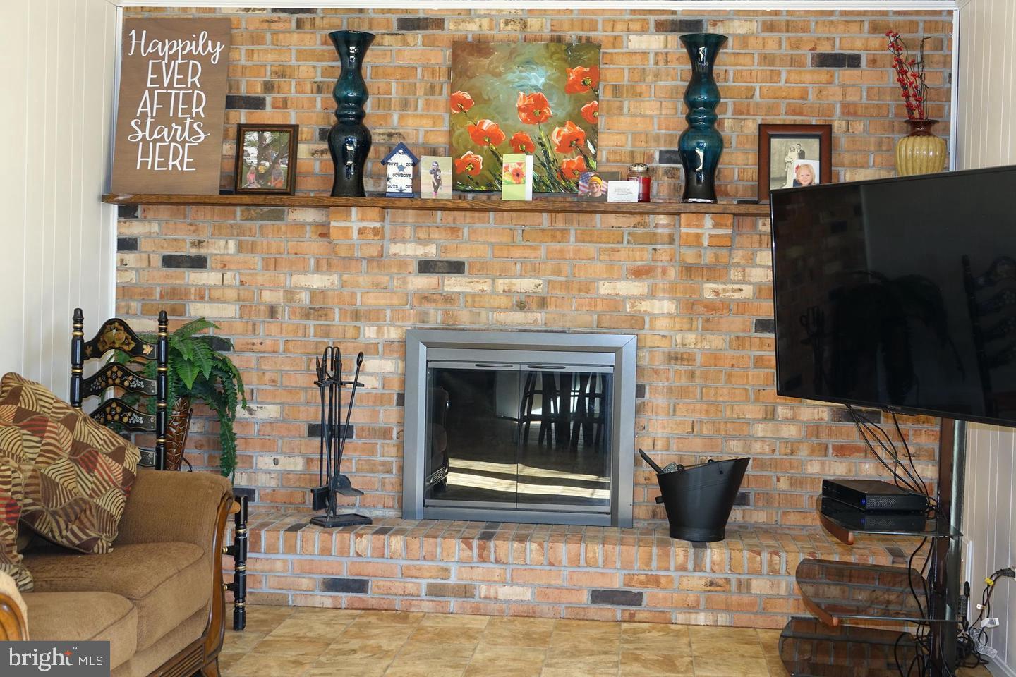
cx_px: 508
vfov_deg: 29.2
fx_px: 1298
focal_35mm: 46
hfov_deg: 42.7
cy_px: 338
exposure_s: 1/50
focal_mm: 16.92
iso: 400
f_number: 3.2
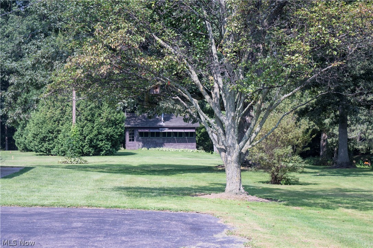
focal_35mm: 82
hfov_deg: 24.8
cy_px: 124
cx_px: 186
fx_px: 850
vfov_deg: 16.7
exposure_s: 1/320
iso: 200
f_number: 5.6
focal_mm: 55
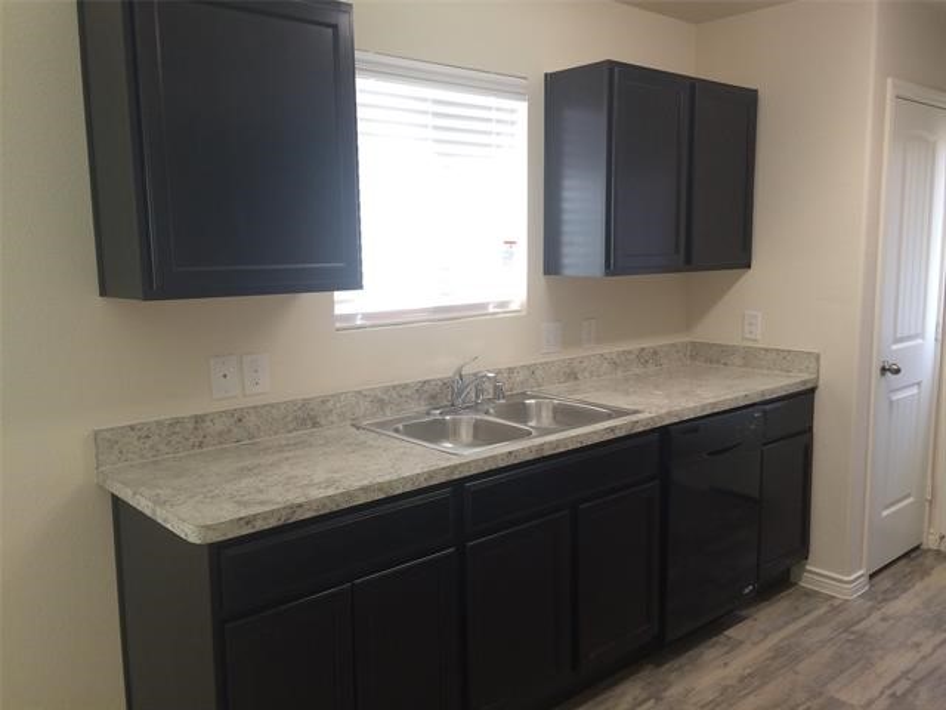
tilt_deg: -8.4
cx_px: 473
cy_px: 355
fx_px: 793
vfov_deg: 48.2
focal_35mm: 29
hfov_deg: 61.7
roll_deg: +1.4
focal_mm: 4.15
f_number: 2.2
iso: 80
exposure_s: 1/30
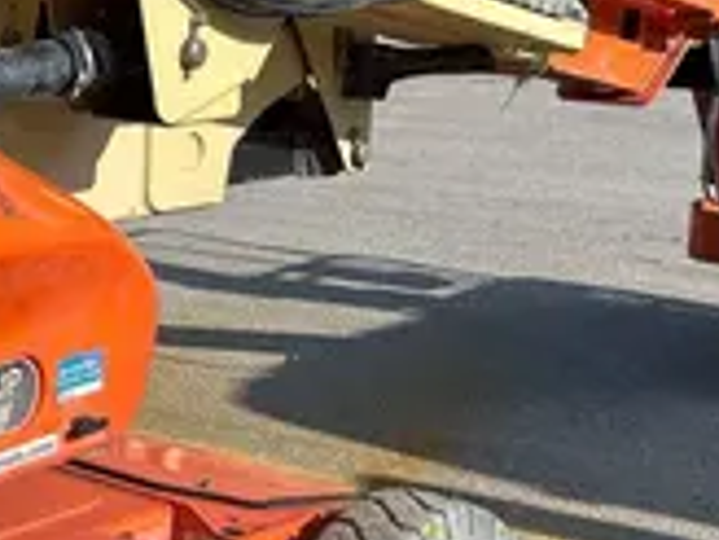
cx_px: -18
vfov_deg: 17.0
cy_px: 318
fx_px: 1807
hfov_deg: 21.6
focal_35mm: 87
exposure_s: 1/5076
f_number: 1.5
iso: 50
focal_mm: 5.7
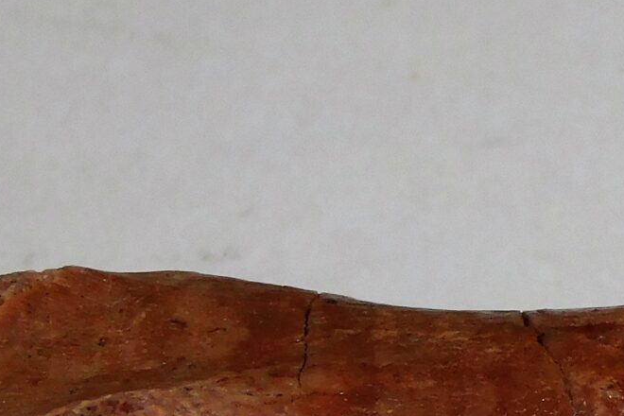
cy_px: 388
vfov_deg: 1.5
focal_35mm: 936
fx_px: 16223
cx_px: 962
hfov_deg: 2.2
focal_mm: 41.3
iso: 125
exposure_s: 1/320
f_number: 5.6
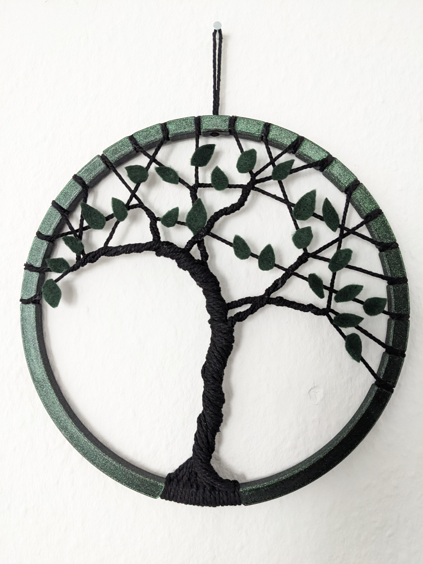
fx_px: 440
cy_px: 282
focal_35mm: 27
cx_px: 212
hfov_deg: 51.4
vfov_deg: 65.3
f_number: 1.73
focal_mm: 4.38
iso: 1217
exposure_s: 1/30
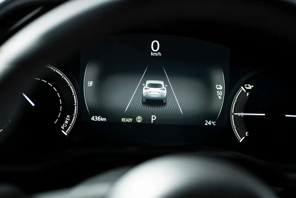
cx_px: 148
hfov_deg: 23.9
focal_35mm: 85
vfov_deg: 16.1
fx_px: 699
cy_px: 99
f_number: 3.5
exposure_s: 1/40
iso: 400
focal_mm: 85
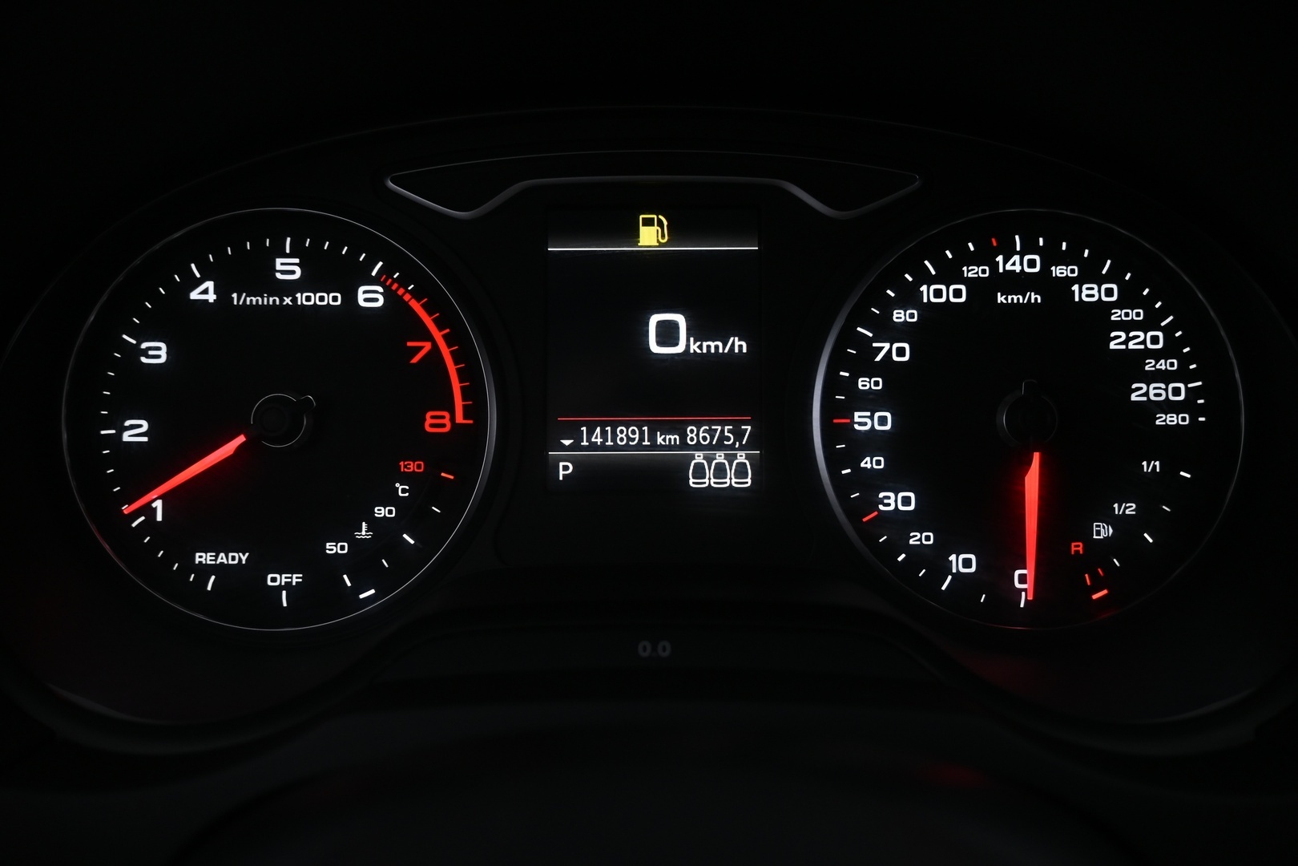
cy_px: 433
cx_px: 649
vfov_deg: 44.6
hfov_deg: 63.2
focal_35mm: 29
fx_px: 1055
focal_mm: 19.5
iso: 560
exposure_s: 1/30
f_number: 3.8
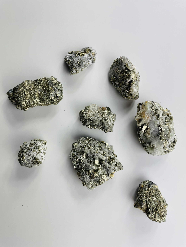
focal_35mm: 26
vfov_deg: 67.3
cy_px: 124
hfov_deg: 53.1
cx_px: 93
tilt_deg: -83.4
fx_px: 186
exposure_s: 1/306
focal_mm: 4.2
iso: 32
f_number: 1.6
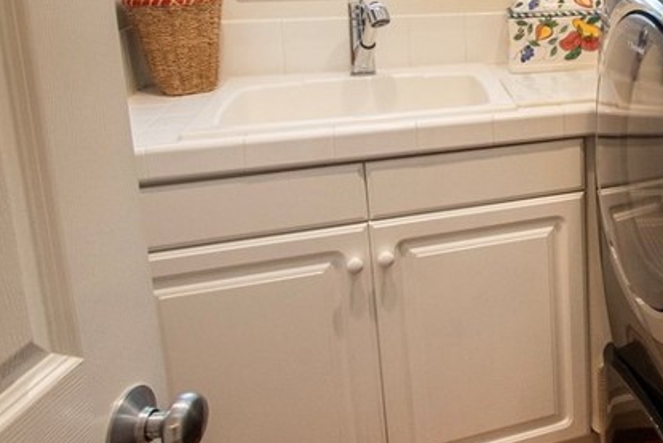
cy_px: 76
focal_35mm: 37
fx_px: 682
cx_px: 733
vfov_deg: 34.6
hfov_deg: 41.2
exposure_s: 1/25
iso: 800
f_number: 8
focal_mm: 10
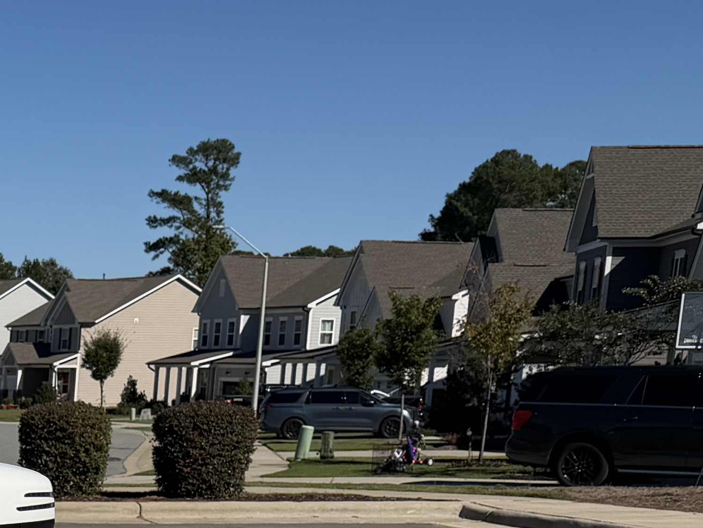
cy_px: 772
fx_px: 1848
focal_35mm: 91
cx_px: -350
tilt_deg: -11.2
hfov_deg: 18.9
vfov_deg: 15.1
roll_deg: +0.2
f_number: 1.78
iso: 80
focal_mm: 6.76
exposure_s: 1/10309
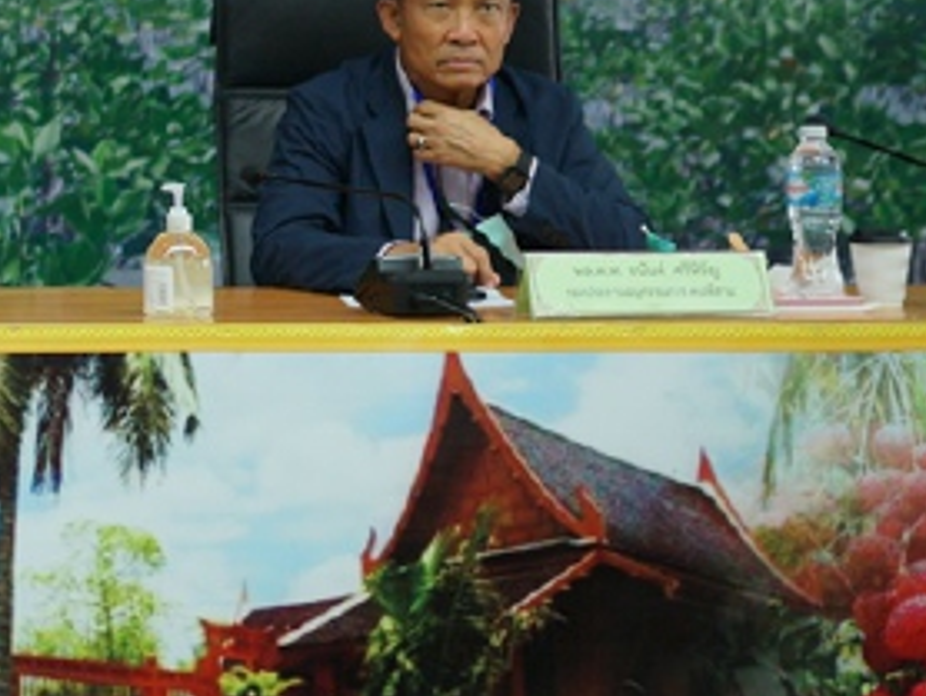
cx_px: -663
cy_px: -93
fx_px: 3882
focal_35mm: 145
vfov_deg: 10.1
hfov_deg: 12.6
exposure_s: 1/400
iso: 400
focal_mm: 35
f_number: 1.4
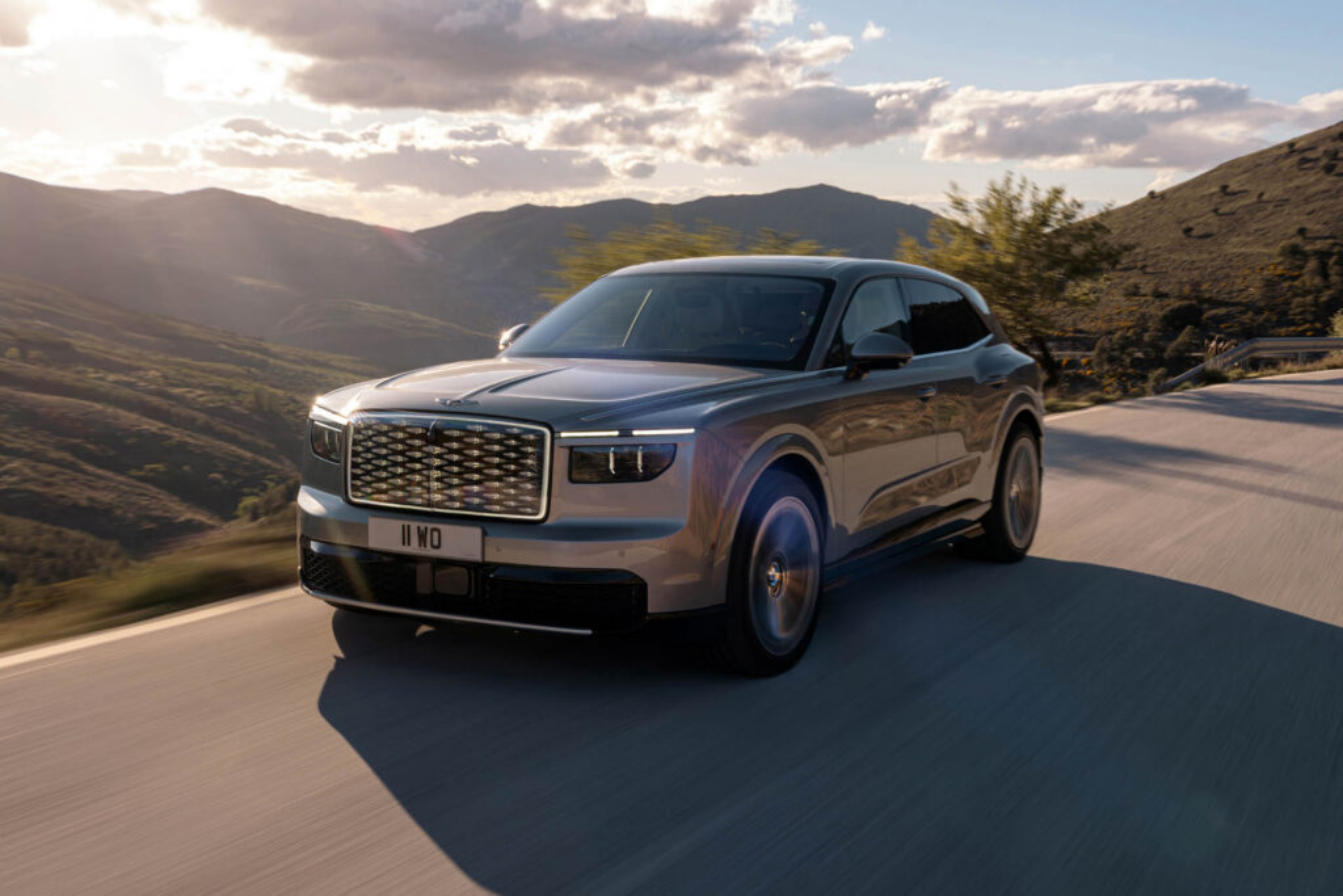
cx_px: 672
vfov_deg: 45.0
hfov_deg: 63.7
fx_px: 1082
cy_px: 448
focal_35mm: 29
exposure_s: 1/20
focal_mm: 29
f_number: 13
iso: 50
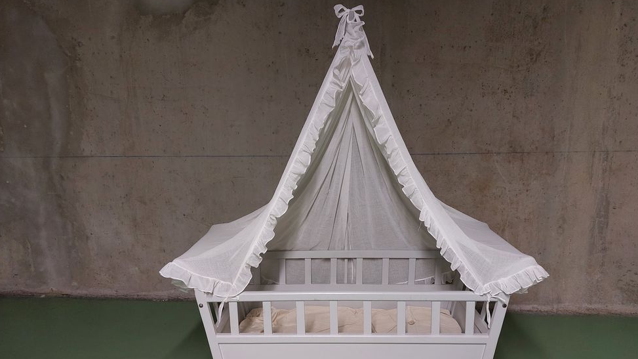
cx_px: 322
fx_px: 474
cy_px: 230
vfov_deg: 41.1
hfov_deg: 67.9
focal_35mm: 28
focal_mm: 5.23
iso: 200
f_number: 1.8
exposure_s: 1/50
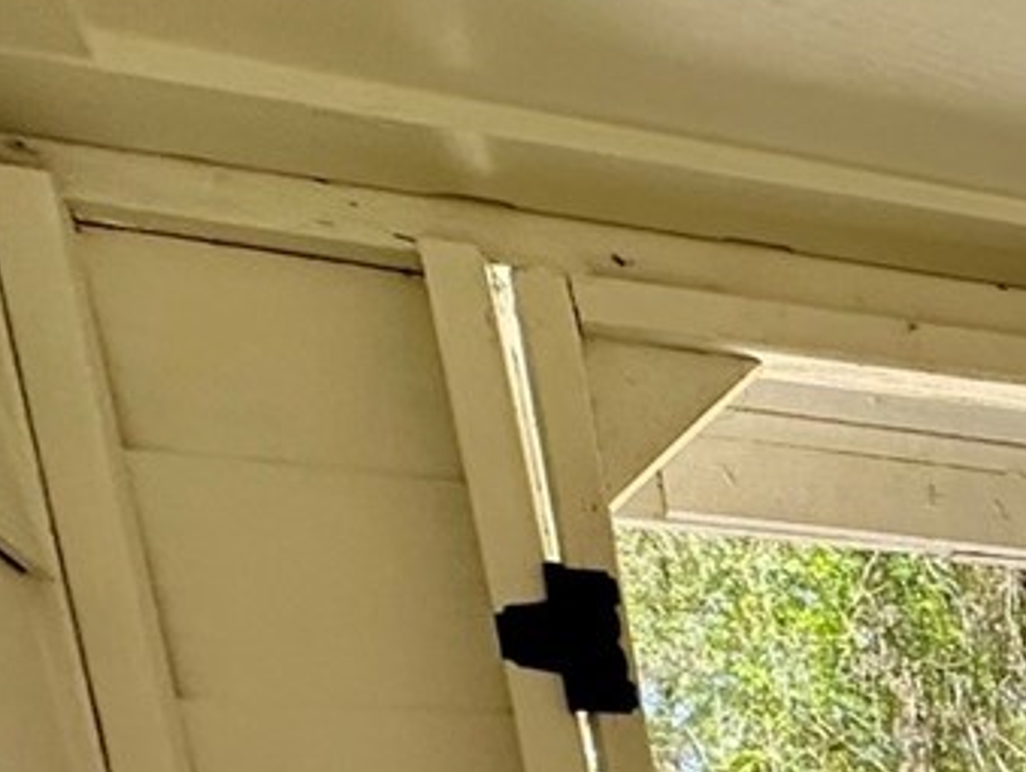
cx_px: 2001
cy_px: 1432
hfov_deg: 19.2
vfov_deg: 17.5
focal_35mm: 66
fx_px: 1958
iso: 40
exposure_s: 1/116
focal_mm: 2.22
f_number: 2.2
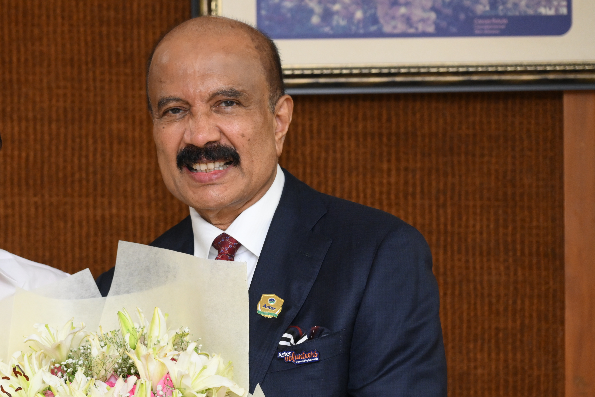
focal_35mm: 168
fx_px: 2777
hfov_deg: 12.2
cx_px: 108
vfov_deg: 8.2
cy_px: 296
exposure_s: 1/200
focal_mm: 92
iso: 2000
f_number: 4
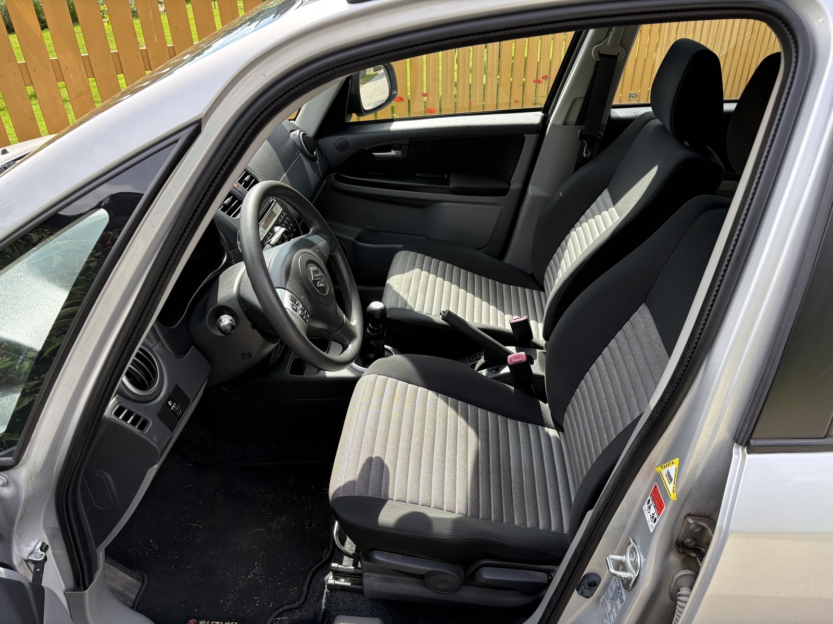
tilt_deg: -31.6
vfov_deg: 53.1
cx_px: 416
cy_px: 312
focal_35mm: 26
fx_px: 626
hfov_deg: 67.3
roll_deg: +1.6
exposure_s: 1/641
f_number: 1.6
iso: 64
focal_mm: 5.96
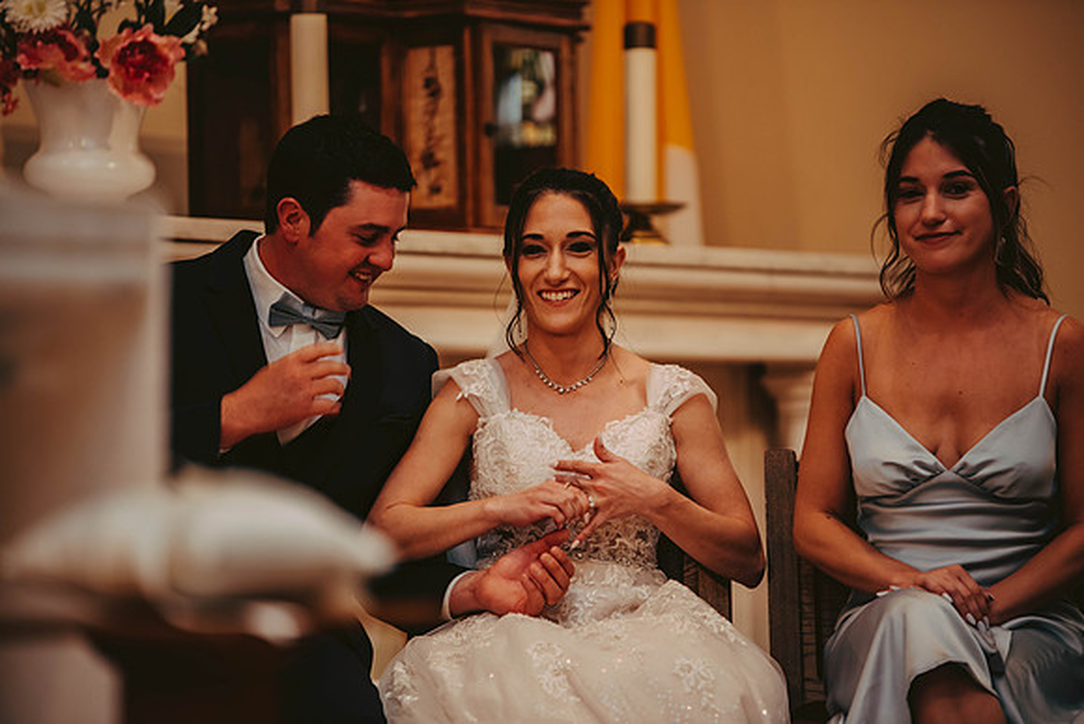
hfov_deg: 10.3
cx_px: 542
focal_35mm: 200
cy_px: 362
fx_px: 6023
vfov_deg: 6.9
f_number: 2.8
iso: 800
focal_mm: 200
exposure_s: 1/80
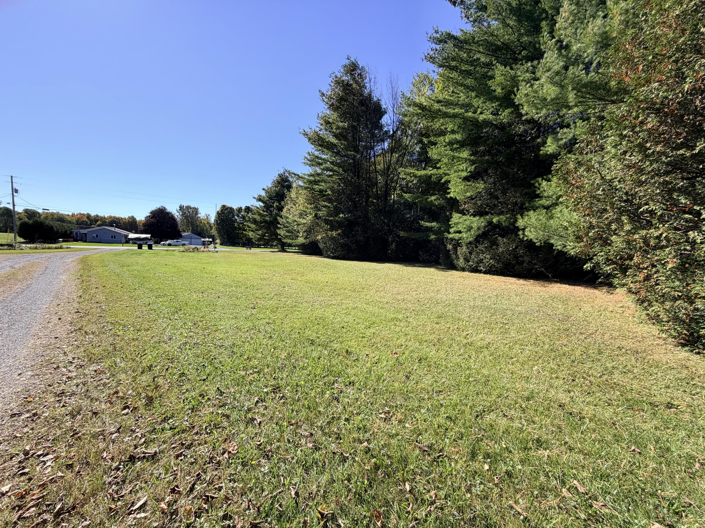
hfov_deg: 102.1
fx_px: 285
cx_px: 352
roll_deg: -2.7
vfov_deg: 85.7
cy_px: 264
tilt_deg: -3.5
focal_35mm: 14
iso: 25
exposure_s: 1/770
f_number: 2.2
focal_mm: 2.22
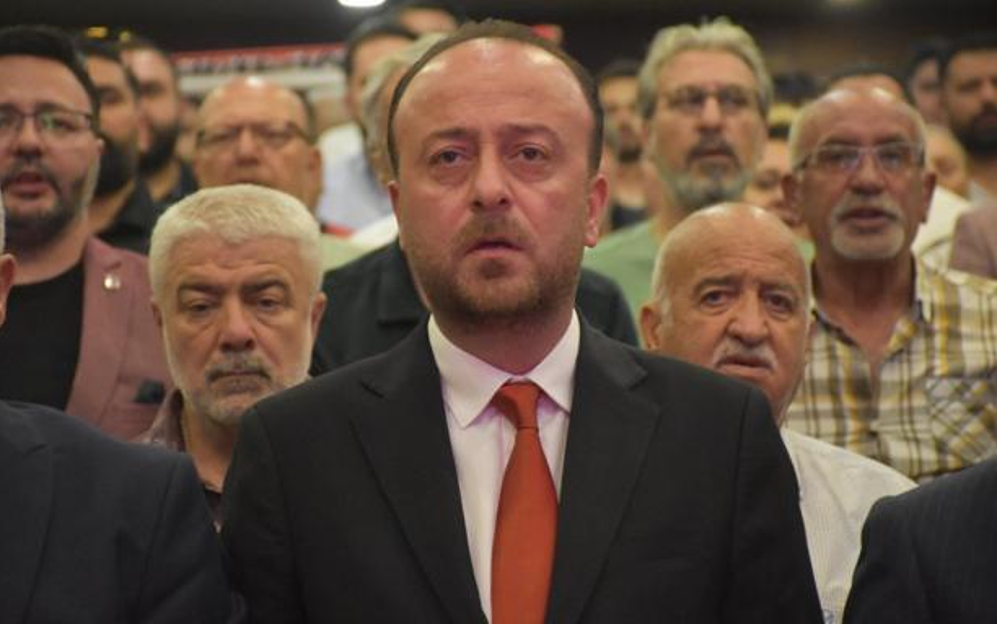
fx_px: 4675
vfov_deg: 7.6
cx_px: 498
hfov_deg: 12.2
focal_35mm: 172
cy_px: 306
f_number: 5.6
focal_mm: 112
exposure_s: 1/60
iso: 7200
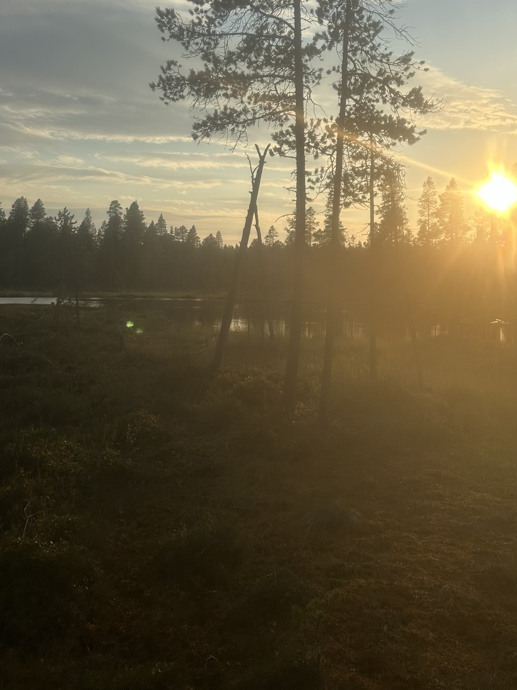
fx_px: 677
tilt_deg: +3.4
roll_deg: -1.3
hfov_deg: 41.5
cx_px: 324
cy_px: 255
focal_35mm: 34
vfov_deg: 53.3
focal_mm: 6.86
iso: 80
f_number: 1.78
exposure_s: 1/7042
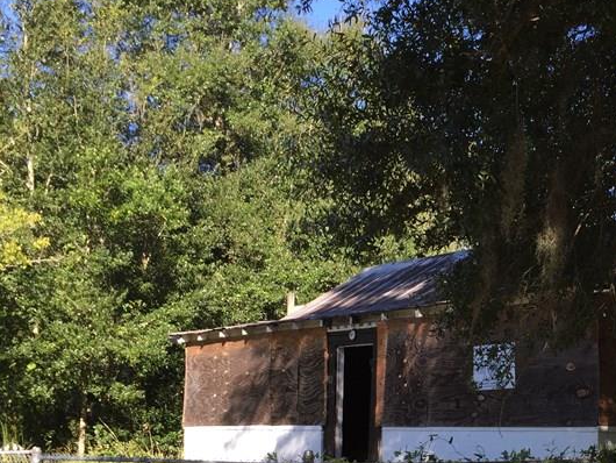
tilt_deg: +3.8
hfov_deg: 32.8
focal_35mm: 56
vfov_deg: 25.6
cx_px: 538
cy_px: 376
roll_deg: -2.6
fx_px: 997
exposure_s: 1/501
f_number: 2.2
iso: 32
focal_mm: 4.15
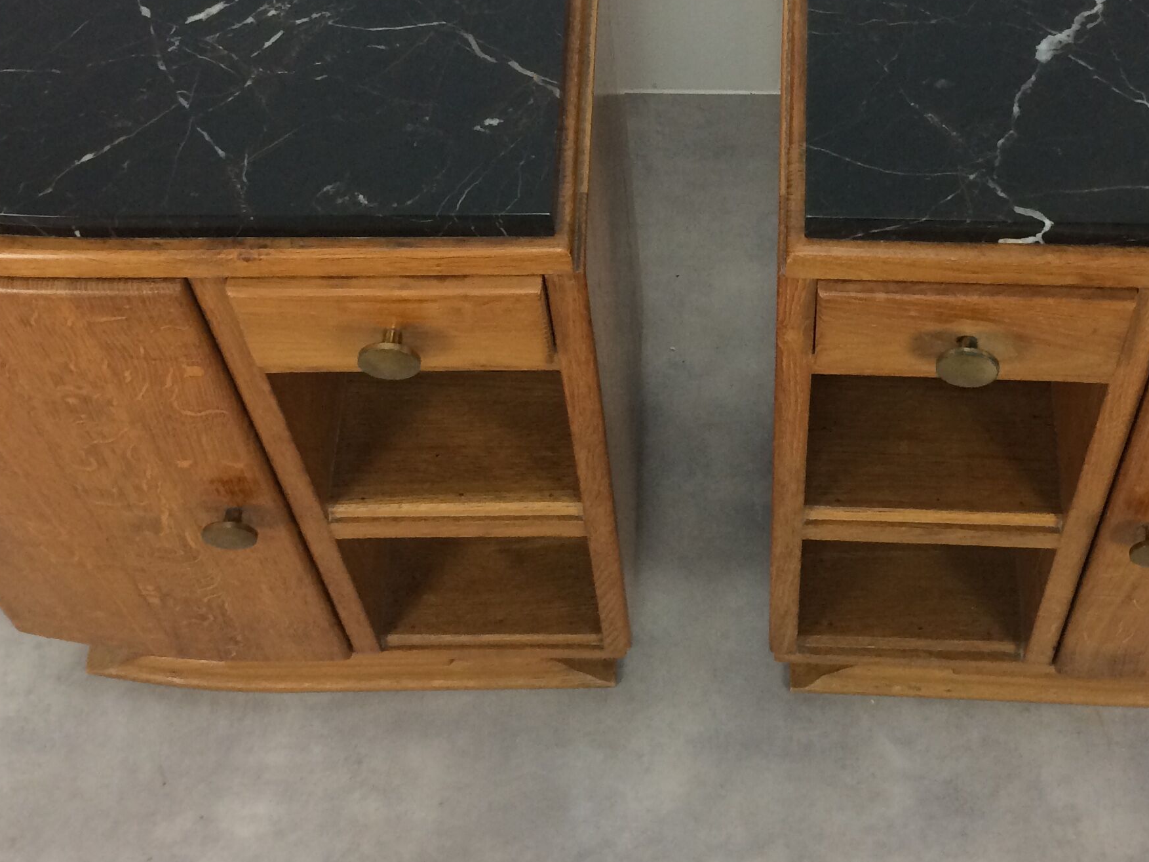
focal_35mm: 54
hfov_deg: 35.3
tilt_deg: -53.1
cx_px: 725
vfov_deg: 26.7
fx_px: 1793
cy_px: 206
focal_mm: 4.15
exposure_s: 1/33
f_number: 2.2
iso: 80
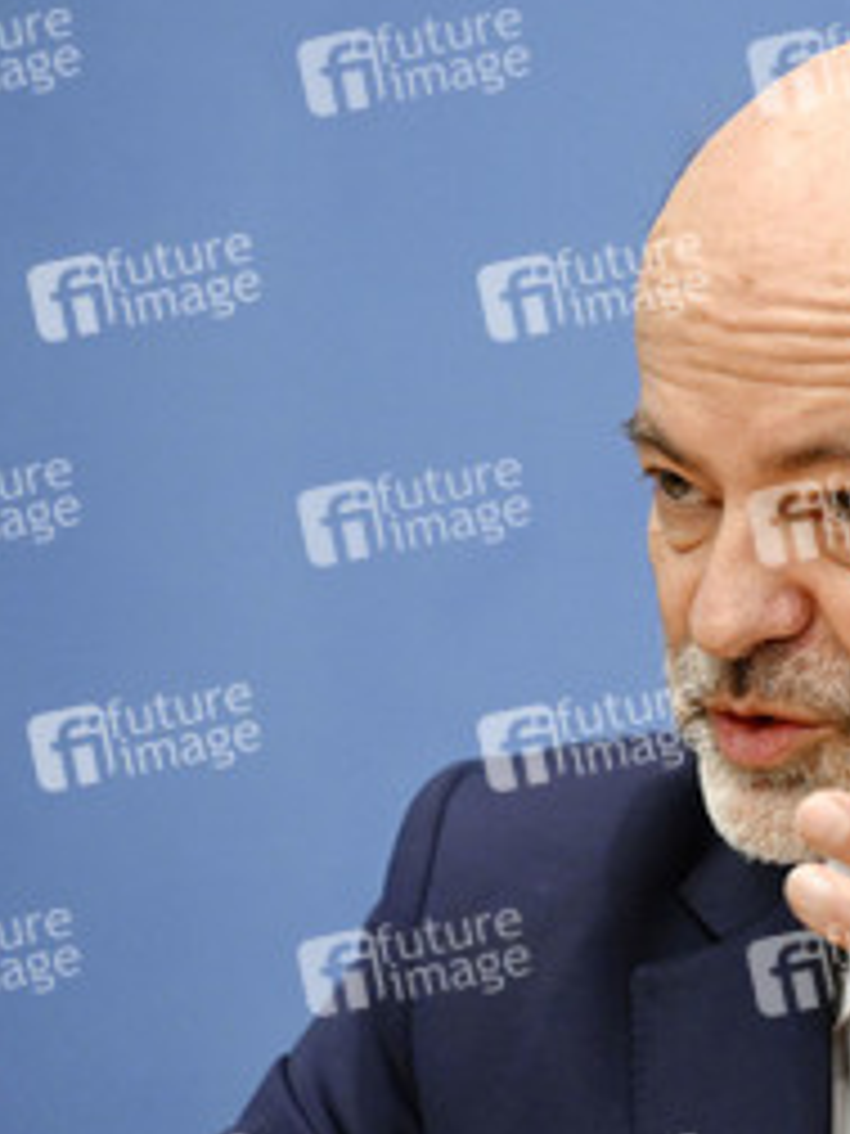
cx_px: 924
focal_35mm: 206
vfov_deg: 9.6
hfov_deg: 7.2
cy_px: 626
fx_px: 6744
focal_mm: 120
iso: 5000
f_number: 4
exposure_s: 1/1000
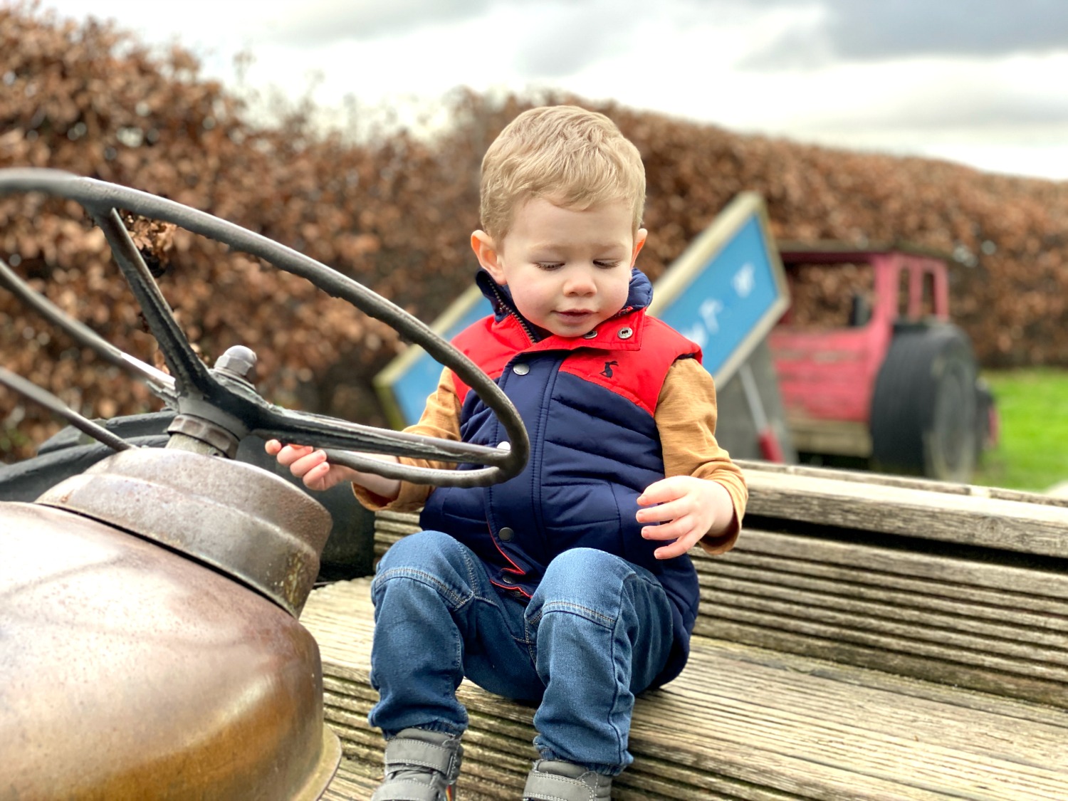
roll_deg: -1.2
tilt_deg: -3.8
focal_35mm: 52
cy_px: 400
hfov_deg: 36.8
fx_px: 1604
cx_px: 534
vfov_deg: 28.0
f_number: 2
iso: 40
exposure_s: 1/122
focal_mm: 6
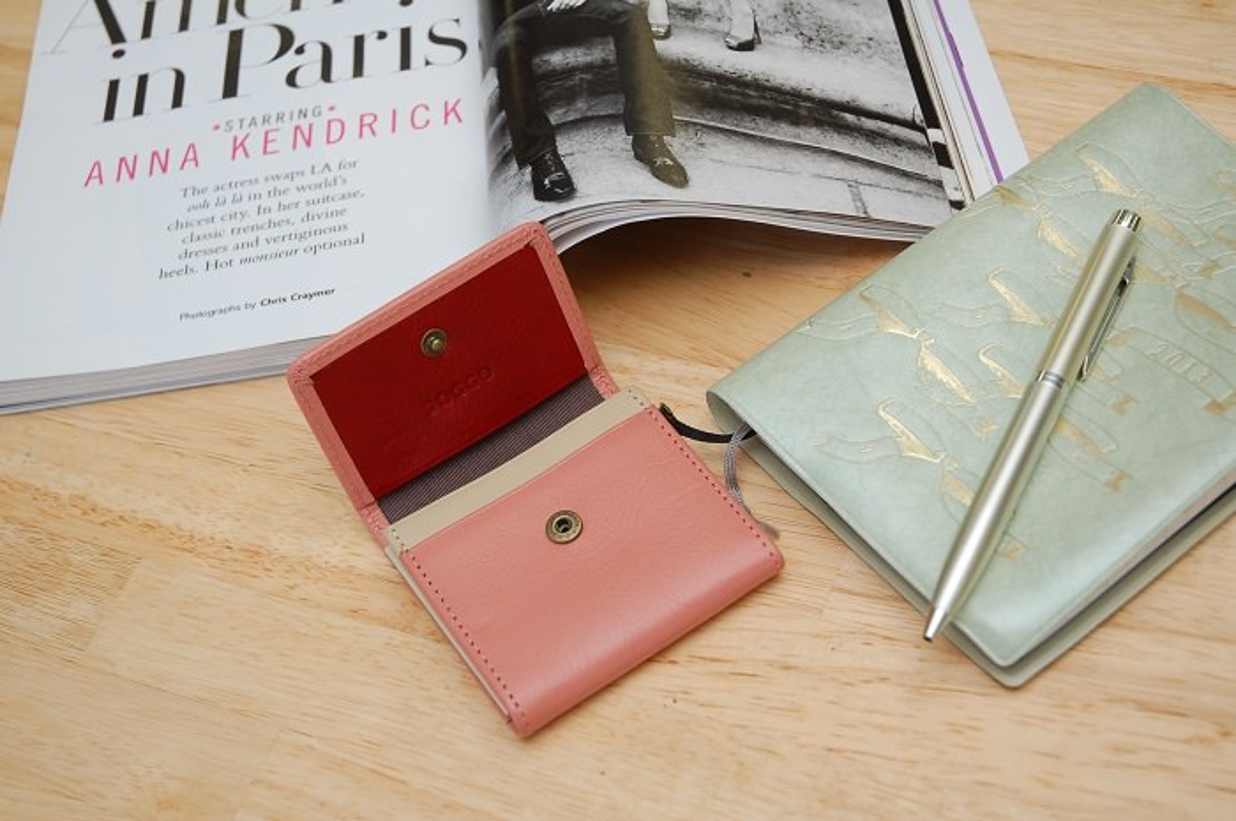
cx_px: 618
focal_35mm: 60
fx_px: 2058
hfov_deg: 33.4
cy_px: 410
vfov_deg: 22.6
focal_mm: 40
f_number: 5
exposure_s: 1/60
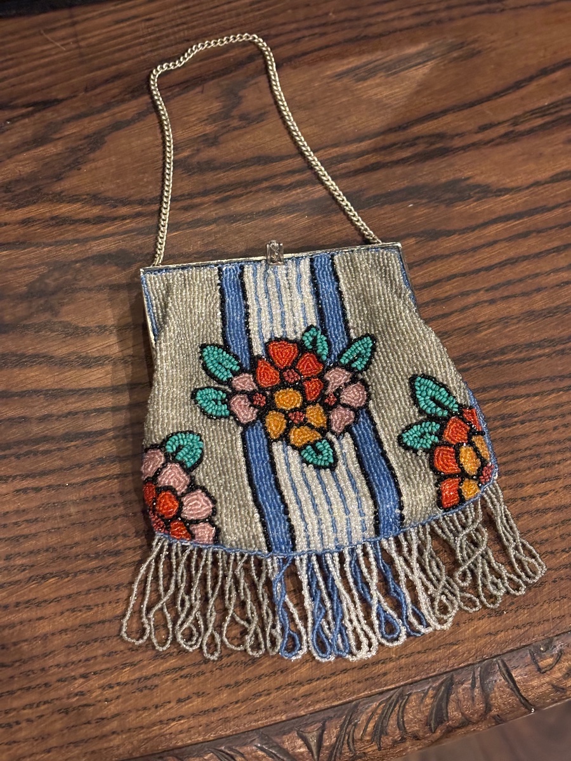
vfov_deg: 36.8
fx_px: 1144
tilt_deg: -60.0
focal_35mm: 52
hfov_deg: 28.0
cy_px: 380
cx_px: 286
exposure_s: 1/20
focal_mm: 5.96
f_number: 1.6
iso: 400
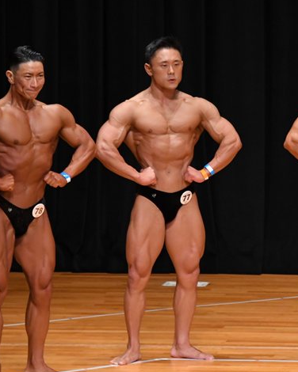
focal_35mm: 418
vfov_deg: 4.6
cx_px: 260
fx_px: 4608
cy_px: 192
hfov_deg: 3.7
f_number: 5.6
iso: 4000
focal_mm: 180
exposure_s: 1/400
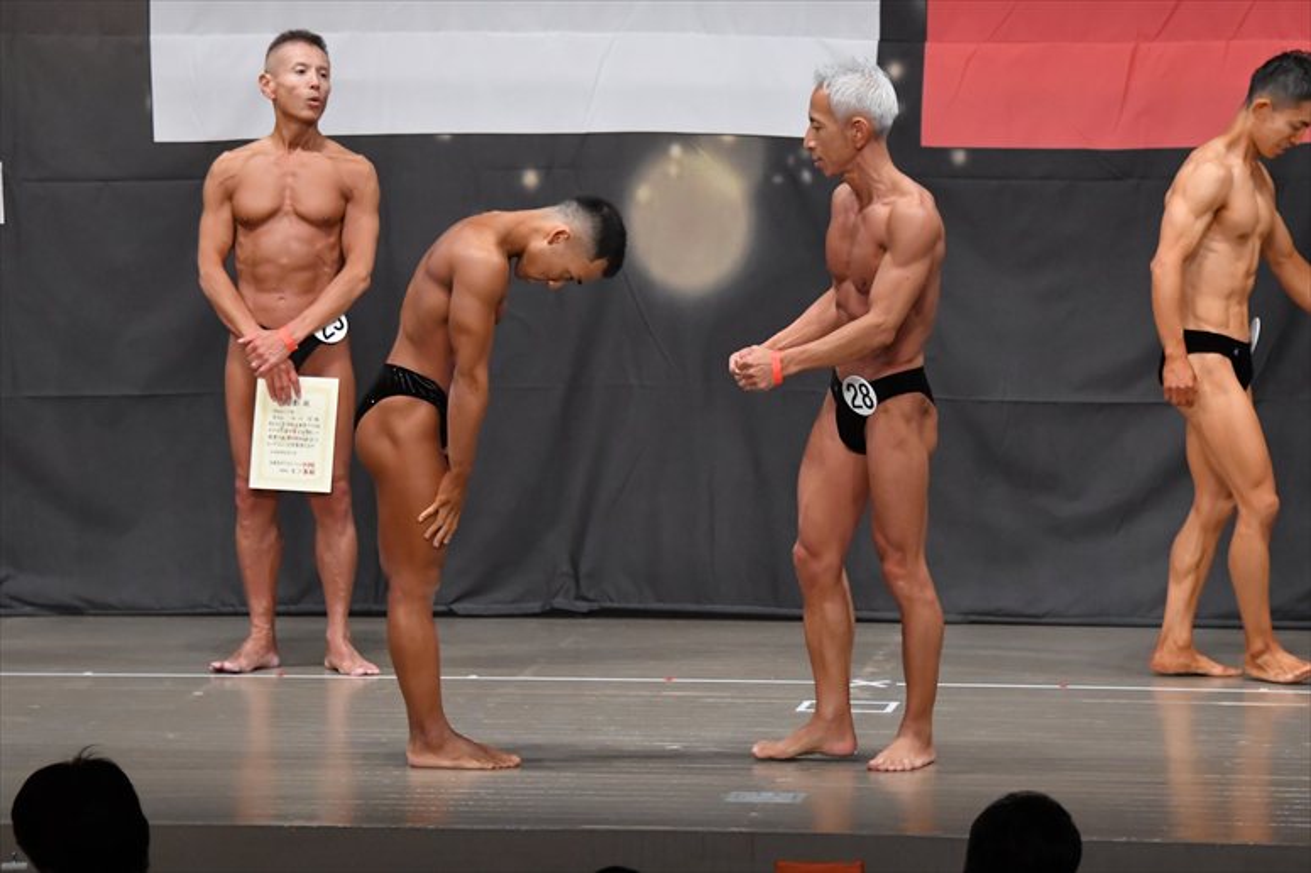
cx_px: 656
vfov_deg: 6.8
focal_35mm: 202
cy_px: 436
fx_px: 7353
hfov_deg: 10.2
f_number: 5.6
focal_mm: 135
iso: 5000
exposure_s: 1/400
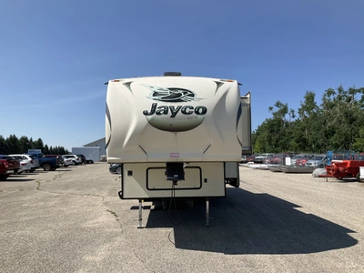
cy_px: 136
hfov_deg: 61.7
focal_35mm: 29
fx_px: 305
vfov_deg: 48.2
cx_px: 182
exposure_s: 1/2538
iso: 25
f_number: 1.8
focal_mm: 3
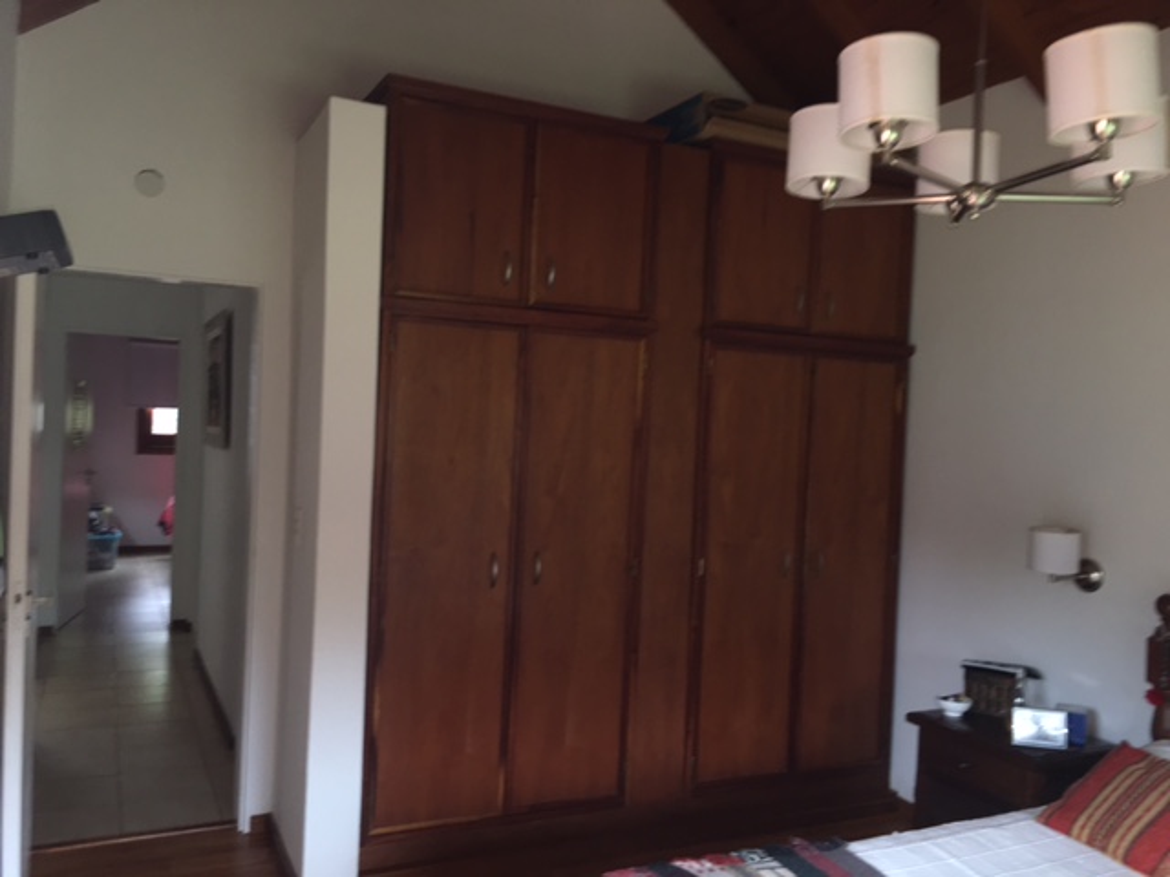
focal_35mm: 29
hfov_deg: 61.7
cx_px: 585
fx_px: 980
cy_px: 438
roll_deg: -3.5
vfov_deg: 48.2
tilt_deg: -0.7
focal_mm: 4.15
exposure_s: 1/20
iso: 50
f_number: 2.2
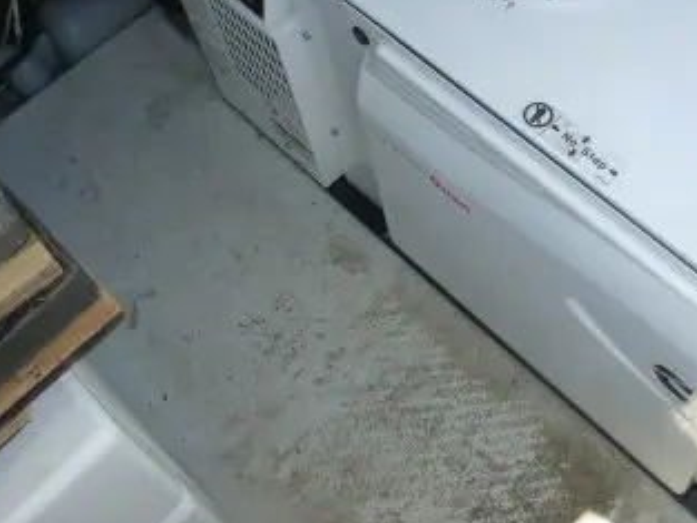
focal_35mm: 49
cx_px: 472
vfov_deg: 28.8
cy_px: 80
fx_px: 987
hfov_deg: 38.4
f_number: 3.3
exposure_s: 1/500
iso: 160
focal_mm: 4.3
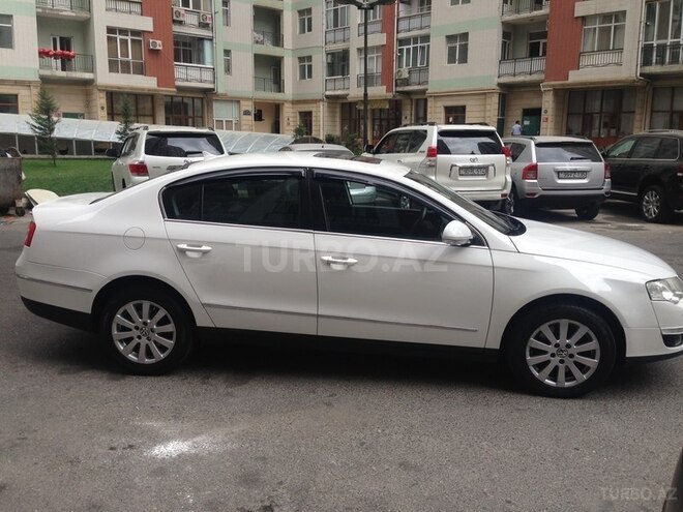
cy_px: 256
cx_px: 342
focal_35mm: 33
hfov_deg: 55.4
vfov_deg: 42.9
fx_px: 651
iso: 50
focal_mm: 4.12
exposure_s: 1/189
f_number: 2.4
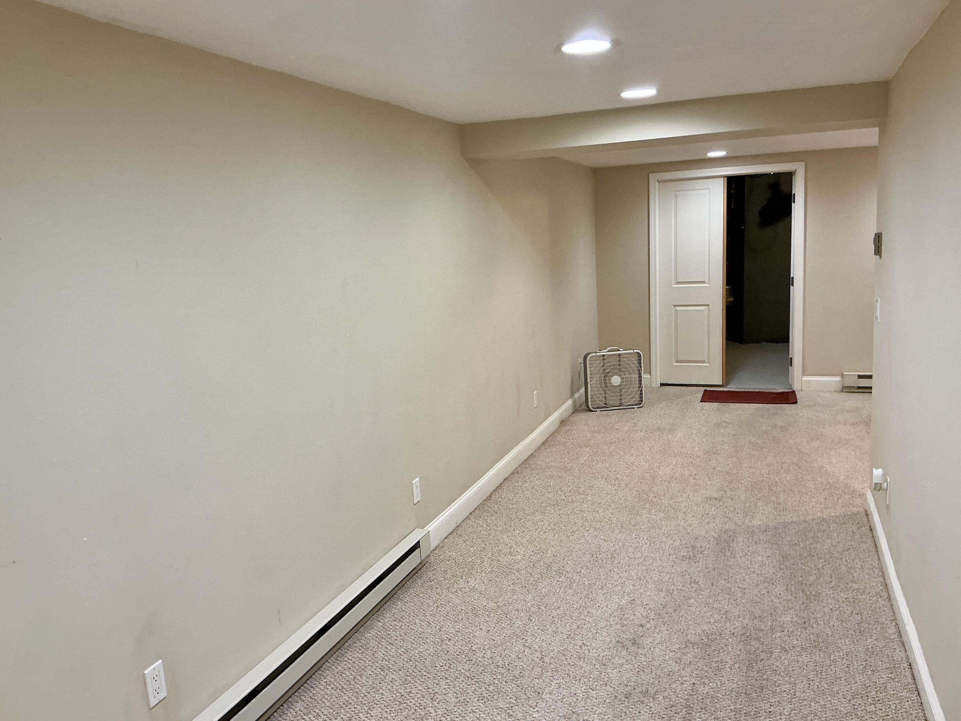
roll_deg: +2.7
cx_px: 480
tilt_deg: -8.9
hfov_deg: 63.4
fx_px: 777
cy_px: 360
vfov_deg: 49.7
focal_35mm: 28
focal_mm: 3
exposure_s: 1/60
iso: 125
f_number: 1.8
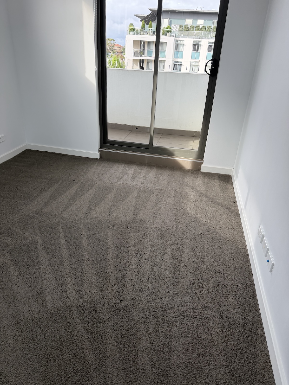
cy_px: 192
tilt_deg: -22.6
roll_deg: -3.5
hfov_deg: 56.8
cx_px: 144
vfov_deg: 71.6
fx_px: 267
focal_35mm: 24
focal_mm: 6.76
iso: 100
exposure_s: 1/528
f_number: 1.78
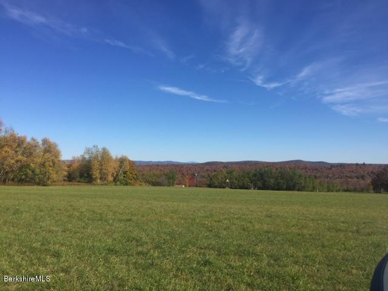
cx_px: 194
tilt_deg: +1.5
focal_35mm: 29
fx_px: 325
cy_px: 146
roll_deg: -0.3
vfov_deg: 48.2
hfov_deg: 61.7
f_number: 2.2
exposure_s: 1/2475
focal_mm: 4.15
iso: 32
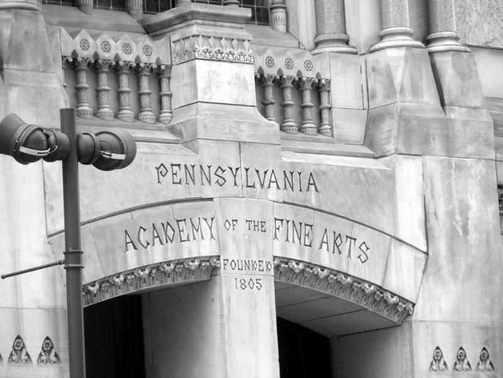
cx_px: 252
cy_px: 189
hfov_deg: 7.6
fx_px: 3793
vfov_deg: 5.7
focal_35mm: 261
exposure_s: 1/90
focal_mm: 48.5
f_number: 5.6
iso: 80
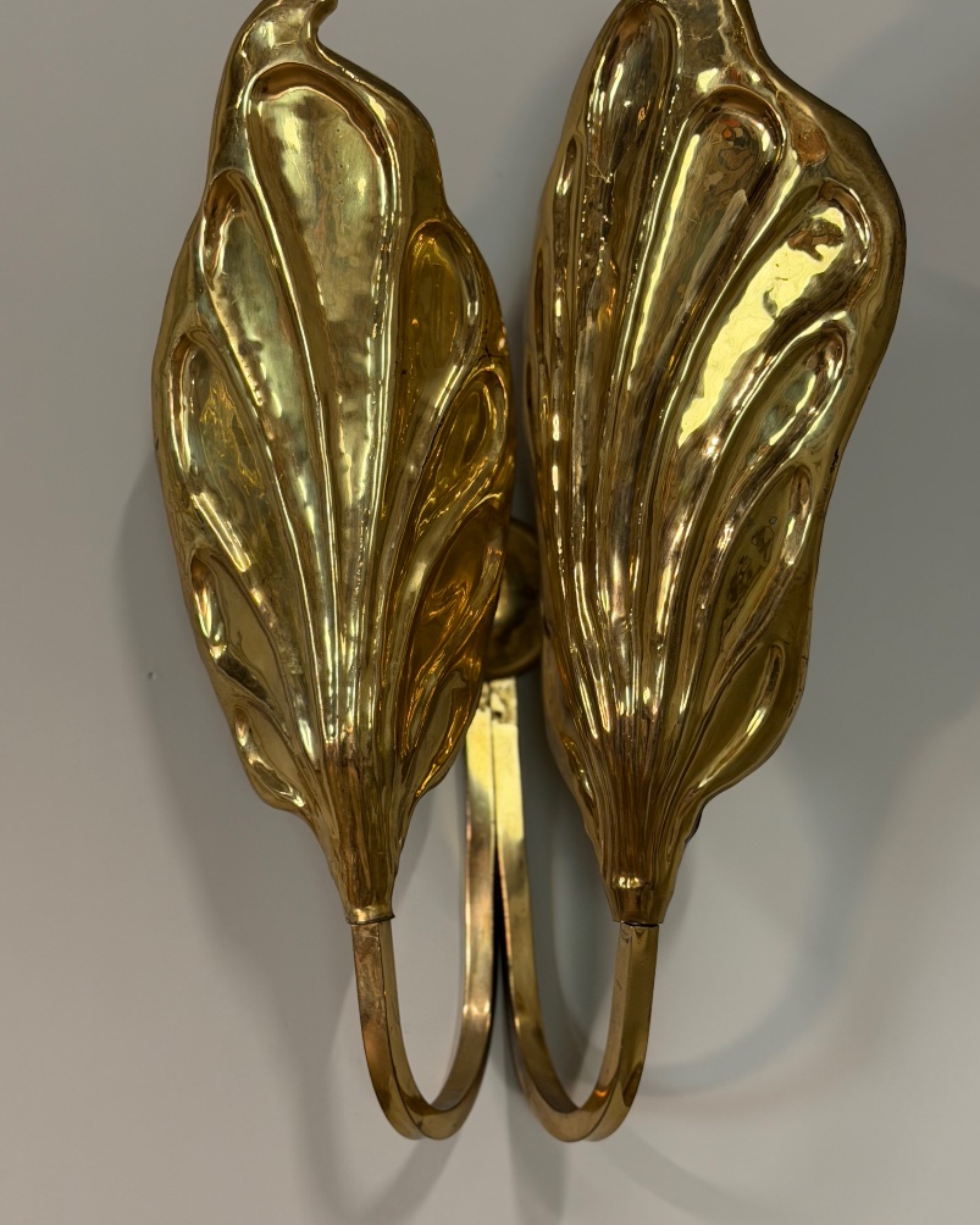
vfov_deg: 33.6
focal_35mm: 56
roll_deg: +1.8
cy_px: 572
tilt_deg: +6.1
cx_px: 510
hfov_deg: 27.1
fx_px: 2031
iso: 200
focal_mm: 6.76
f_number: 1.78
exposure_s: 1/50
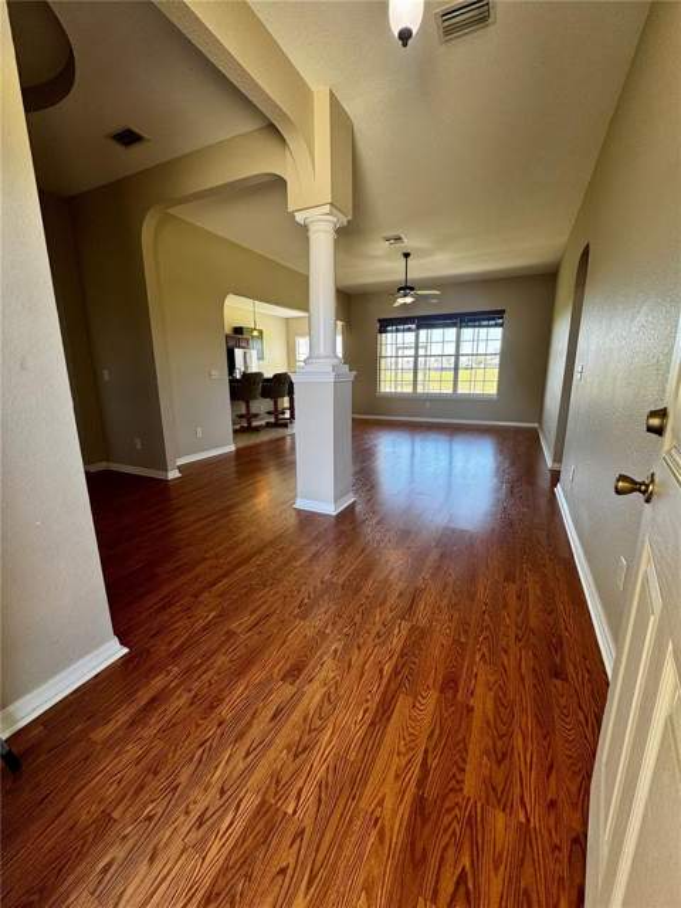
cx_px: 340
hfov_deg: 85.7
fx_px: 367
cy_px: 454
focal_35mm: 14
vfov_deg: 102.1
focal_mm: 2.22
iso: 80
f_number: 2.2
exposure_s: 1/120
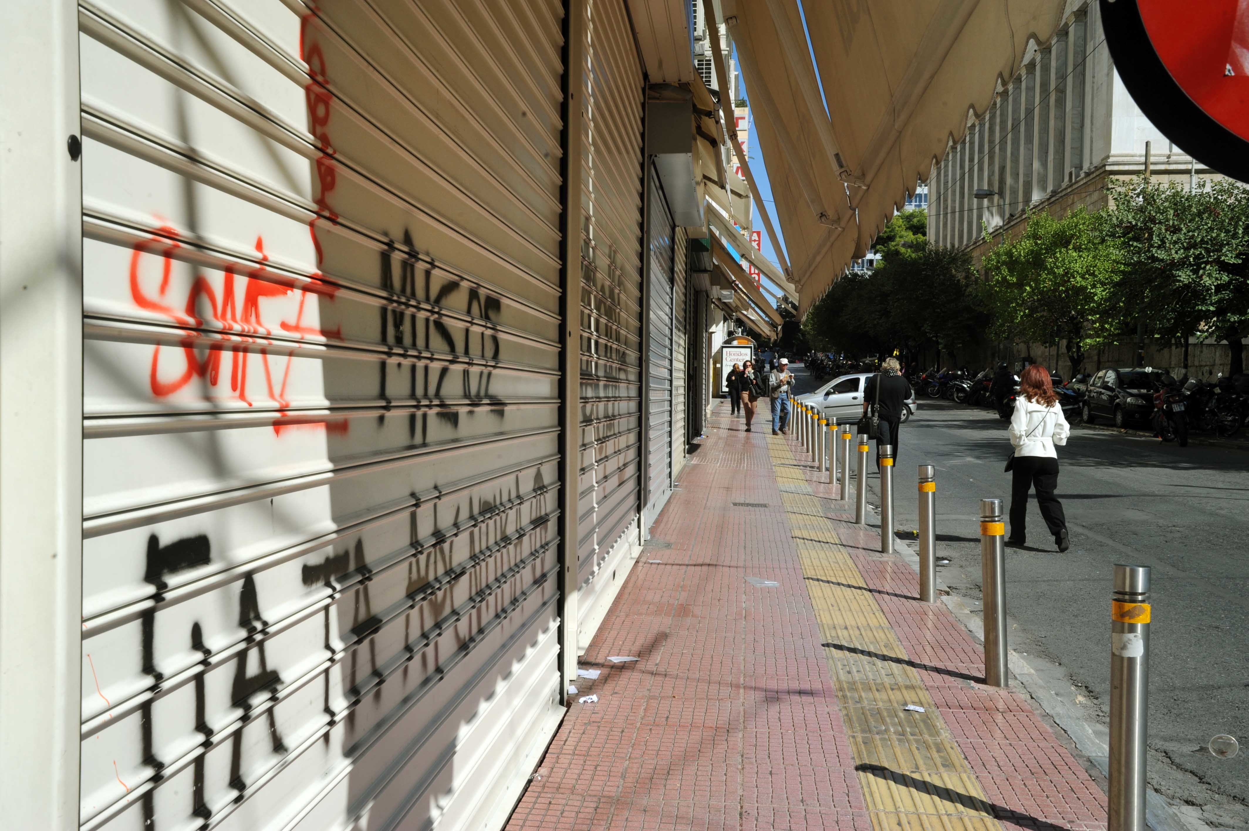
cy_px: 416
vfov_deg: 38.8
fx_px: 1179
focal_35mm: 34
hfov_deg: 55.8
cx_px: 624
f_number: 14
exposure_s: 1/320
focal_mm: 34
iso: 400
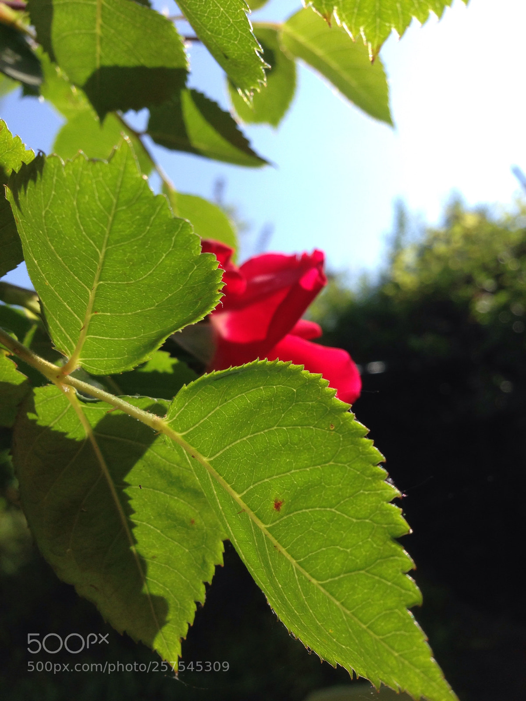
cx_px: 263
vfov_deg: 55.4
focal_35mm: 33
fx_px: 669
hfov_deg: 42.9
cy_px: 350
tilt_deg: +28.1
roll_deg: +7.4
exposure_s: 1/951
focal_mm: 4.12
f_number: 2.4
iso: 50
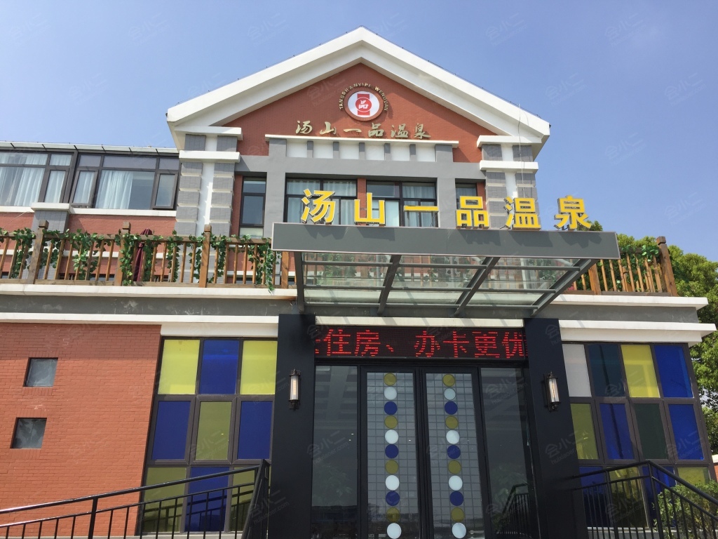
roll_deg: -0.9
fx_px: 602
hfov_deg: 61.7
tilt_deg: +22.6
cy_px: 270
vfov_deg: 48.2
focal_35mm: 29
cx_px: 359
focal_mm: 4.15
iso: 32
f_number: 2.2
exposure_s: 1/1799
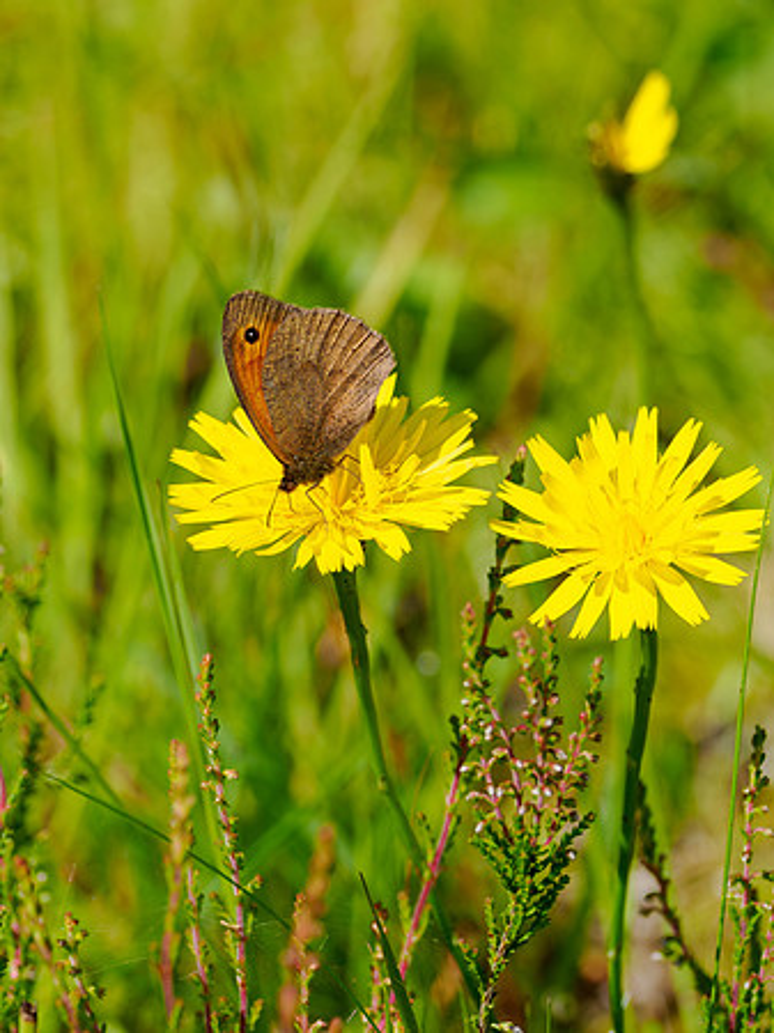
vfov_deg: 2.0
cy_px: 391
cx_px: 287
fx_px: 29735
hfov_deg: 1.5
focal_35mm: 996
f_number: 5
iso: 200
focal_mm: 300
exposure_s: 1/800
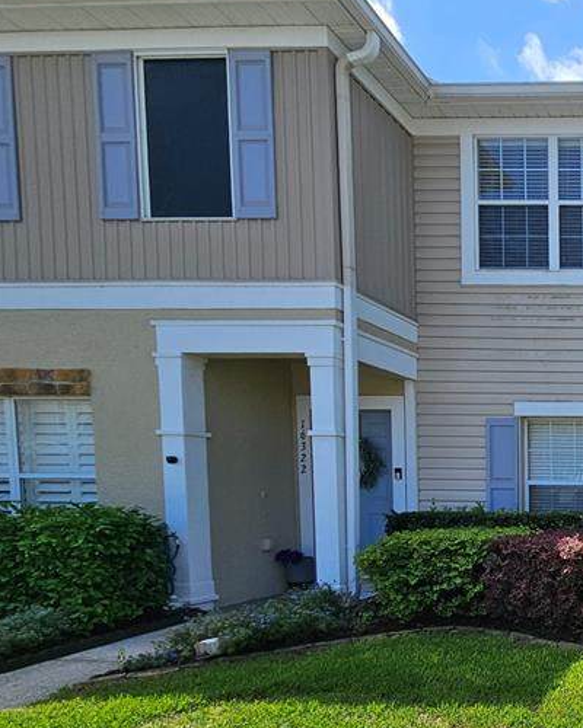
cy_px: 521
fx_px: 561
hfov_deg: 37.4
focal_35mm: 26
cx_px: 736
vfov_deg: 63.2
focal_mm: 2.2
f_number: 2.2
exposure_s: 1/2410
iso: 50
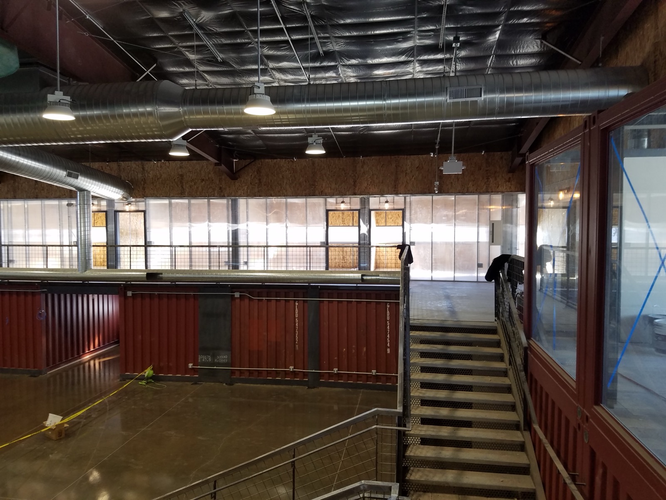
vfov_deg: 53.1
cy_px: 250
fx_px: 500
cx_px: 333
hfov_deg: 67.3
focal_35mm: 26
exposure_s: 1/60
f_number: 1.7
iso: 80
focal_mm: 4.2
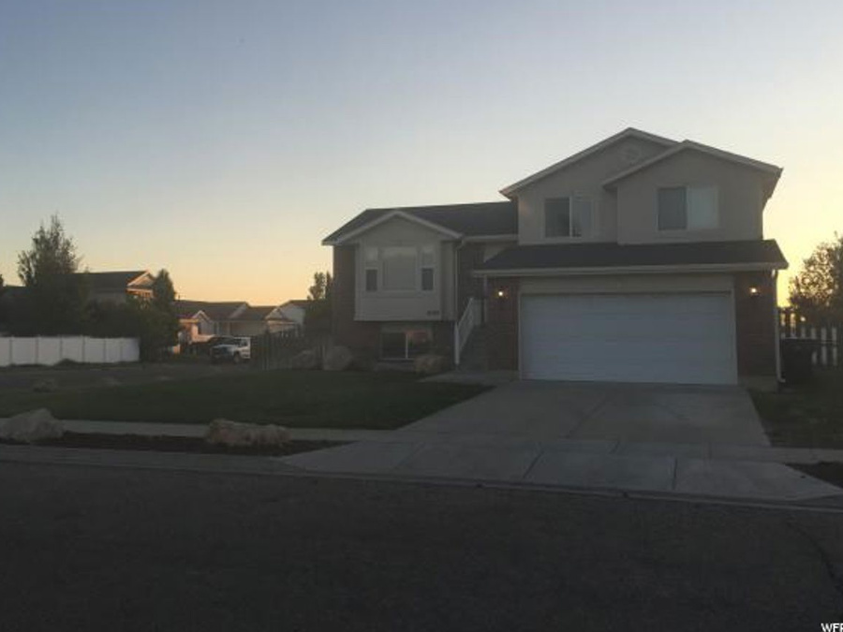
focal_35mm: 33
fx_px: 804
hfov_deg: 55.3
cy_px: 274
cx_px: 390
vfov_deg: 42.9
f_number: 2.2
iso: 32
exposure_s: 1/430
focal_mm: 4.15
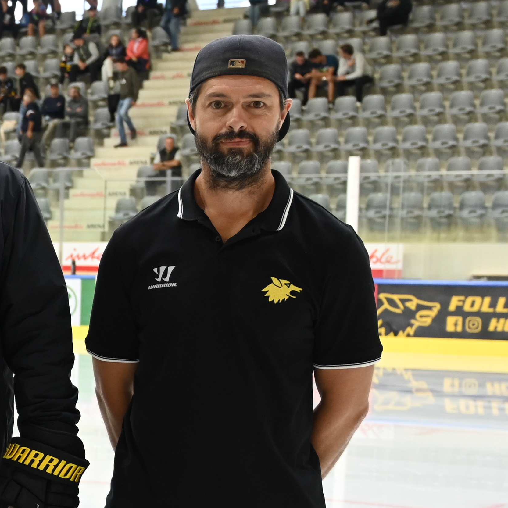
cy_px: 455
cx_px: -362
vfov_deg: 15.5
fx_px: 1843
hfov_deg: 14.2
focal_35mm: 111
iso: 1100
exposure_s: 1/125
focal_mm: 36
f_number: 4
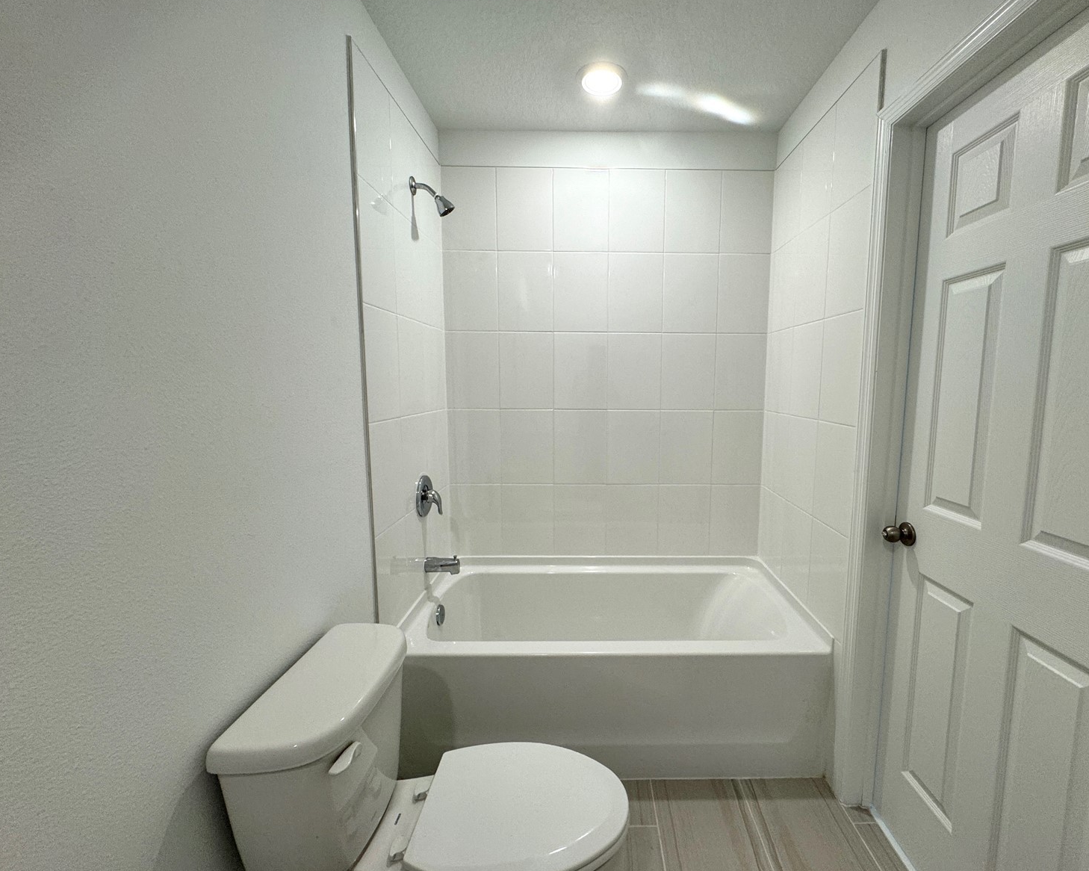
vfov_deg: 84.0
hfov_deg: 96.5
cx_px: 595
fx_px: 483
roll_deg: -0.5
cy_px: 437
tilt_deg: -6.8
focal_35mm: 15
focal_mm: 2.22
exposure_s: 1/120
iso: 125
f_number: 2.2
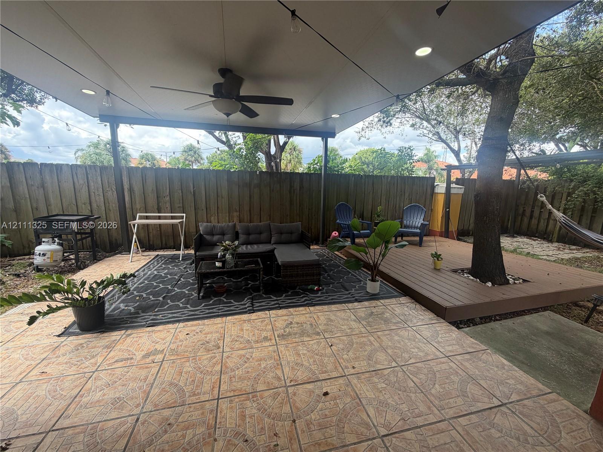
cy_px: 226
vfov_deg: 85.7
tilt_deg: -10.9
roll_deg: -0.7
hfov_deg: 102.1
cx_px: 302
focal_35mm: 14
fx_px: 244
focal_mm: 2.22
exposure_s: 1/195
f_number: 2.2
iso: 50
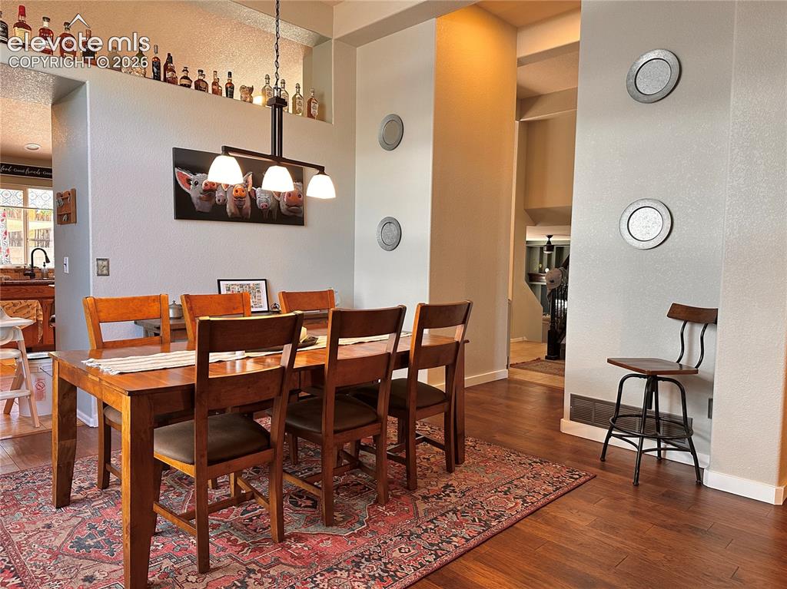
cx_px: 394
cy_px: 294
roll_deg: -1.1
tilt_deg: -3.2
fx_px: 545
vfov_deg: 56.8
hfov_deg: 71.6
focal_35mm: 24
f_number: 1.78
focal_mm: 6.86
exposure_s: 1/120
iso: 200
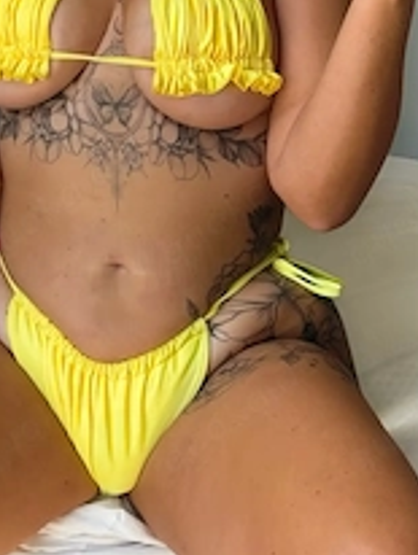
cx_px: 151
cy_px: 40
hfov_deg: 15.9
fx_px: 1494
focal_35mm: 93
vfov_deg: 20.6
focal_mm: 6.76
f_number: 1.78
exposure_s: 1/379
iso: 64
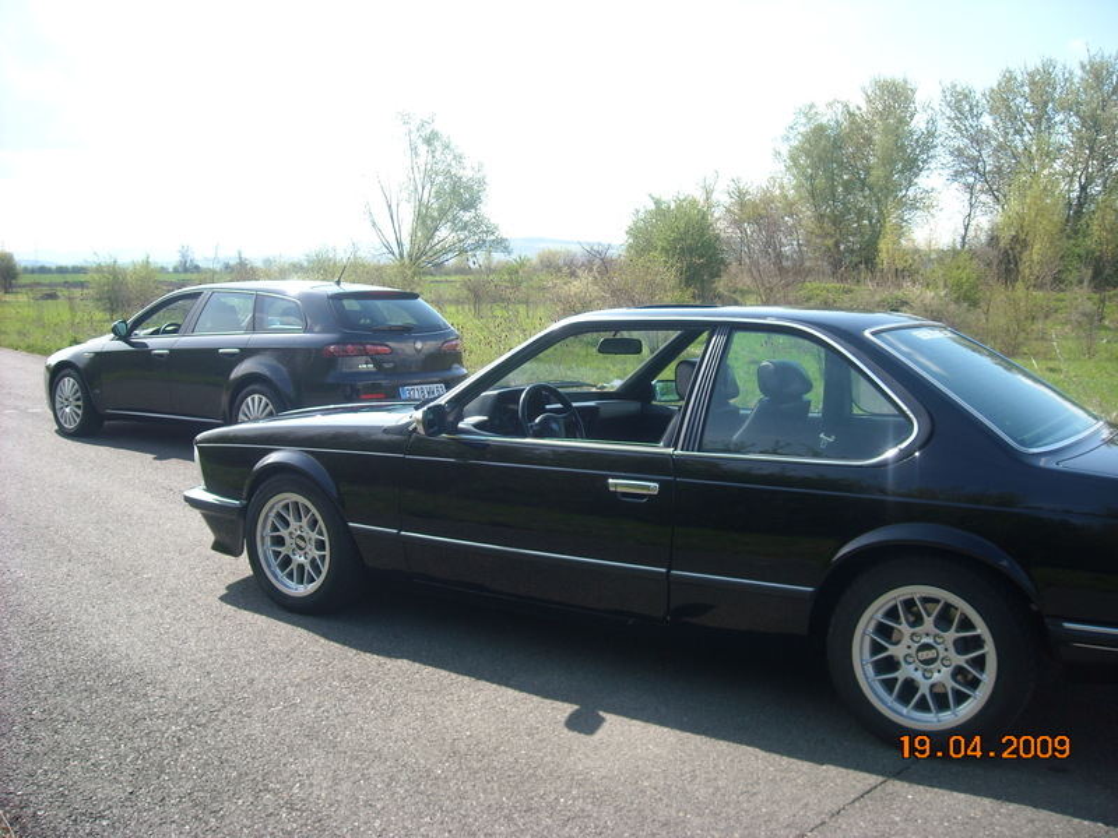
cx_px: 559
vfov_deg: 40.7
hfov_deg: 52.6
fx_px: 1130
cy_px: 419
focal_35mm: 35
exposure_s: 1/114
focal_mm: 5.7
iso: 64
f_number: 5.6
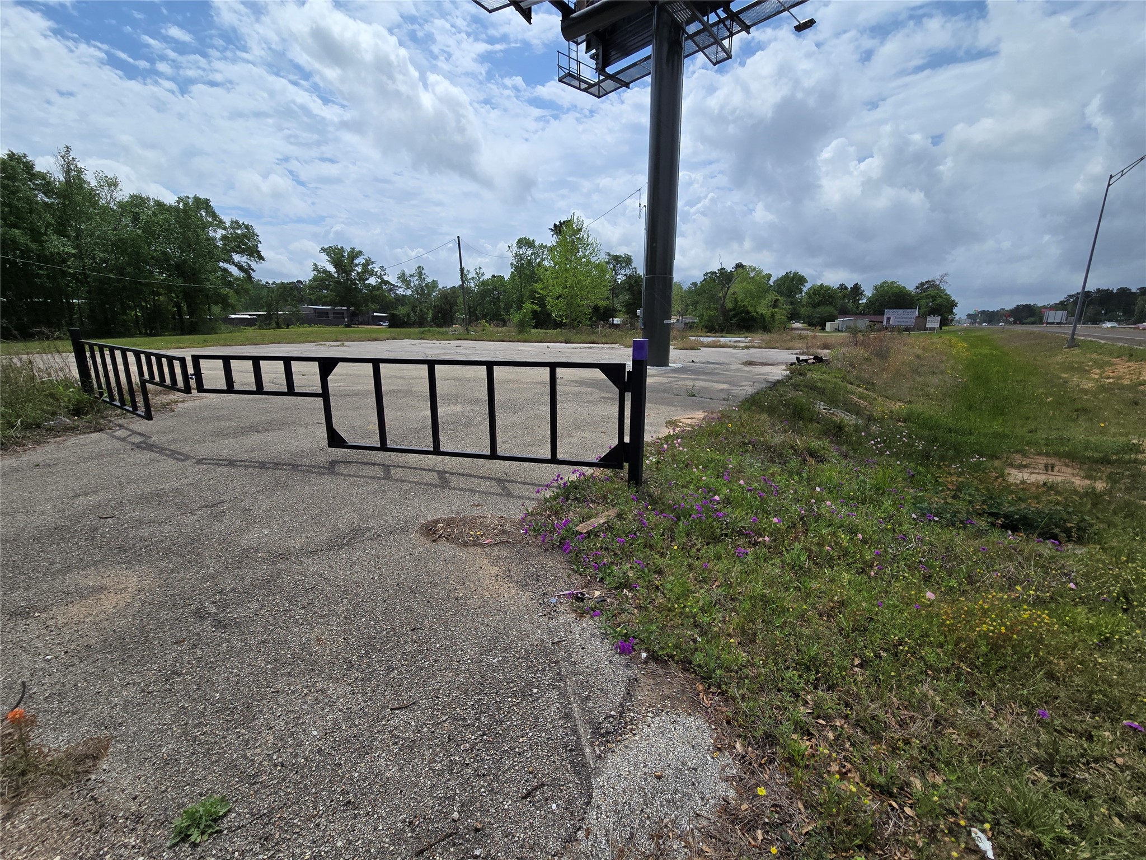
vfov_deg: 89.9
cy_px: 430
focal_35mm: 13
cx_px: 573
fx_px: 430
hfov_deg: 106.2
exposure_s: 1/4886
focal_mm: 2.2
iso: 50
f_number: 2.2
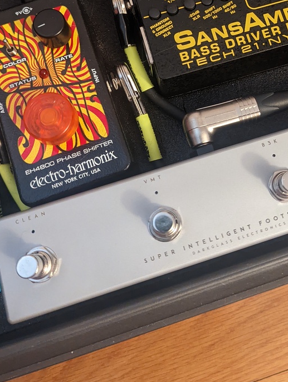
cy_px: 106
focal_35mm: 42
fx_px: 464
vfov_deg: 43.6
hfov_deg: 34.0
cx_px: 200
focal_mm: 6.81
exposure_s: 1/24
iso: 1805
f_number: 1.85
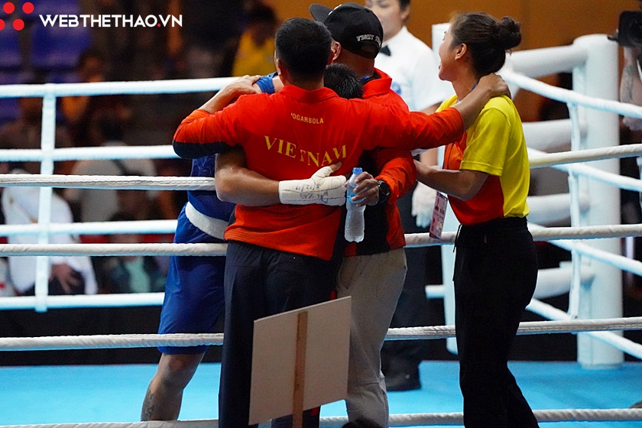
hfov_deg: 4.8
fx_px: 7721
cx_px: 299
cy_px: 204
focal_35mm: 433
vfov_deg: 3.2
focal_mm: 397
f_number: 6.3
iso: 25600
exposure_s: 1/800
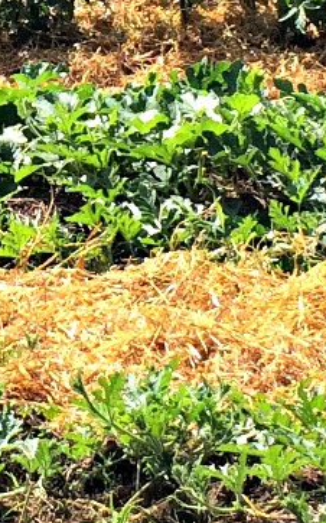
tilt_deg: -1.6
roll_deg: -0.6
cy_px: 13
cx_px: -27
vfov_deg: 11.9
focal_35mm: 174
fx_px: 2475
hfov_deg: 7.5
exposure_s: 1/1953
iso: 32
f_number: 2.2
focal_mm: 4.15
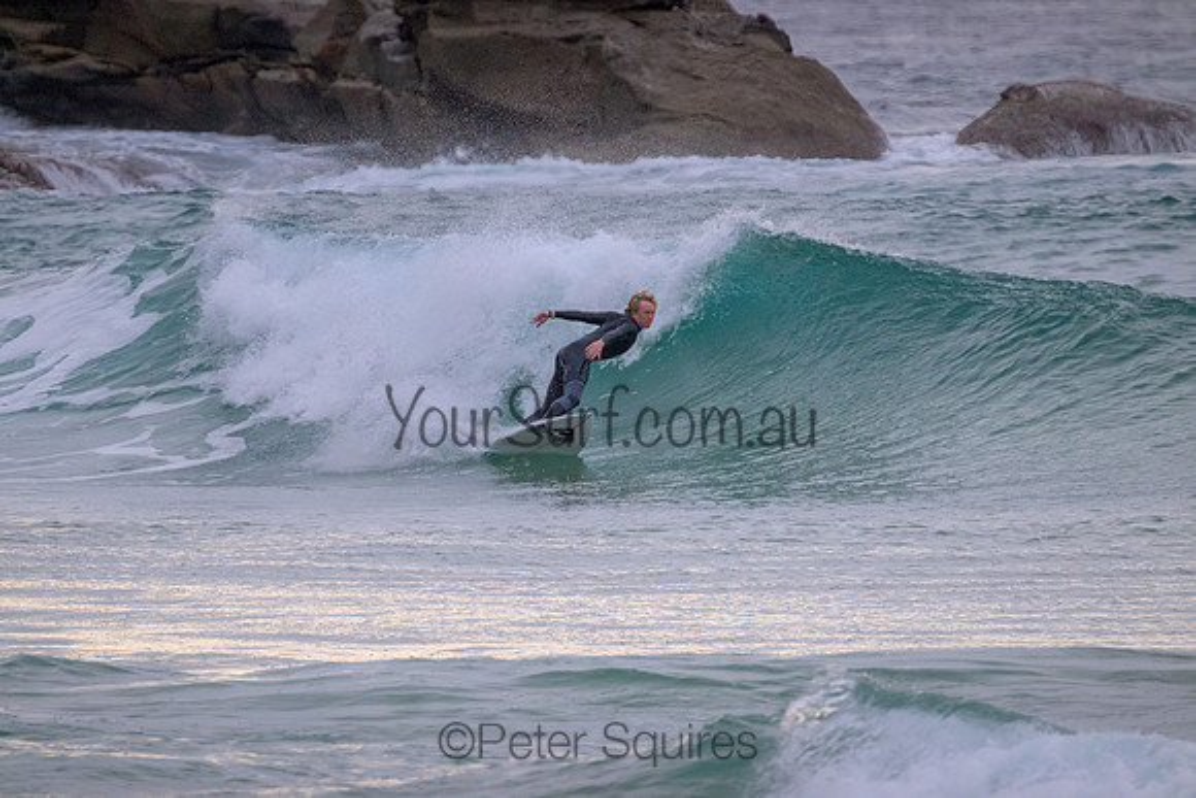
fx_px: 26583
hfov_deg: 2.6
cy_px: 399
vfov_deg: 1.7
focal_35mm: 800
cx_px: 598
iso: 5000
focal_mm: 800
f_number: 11
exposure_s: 1/320
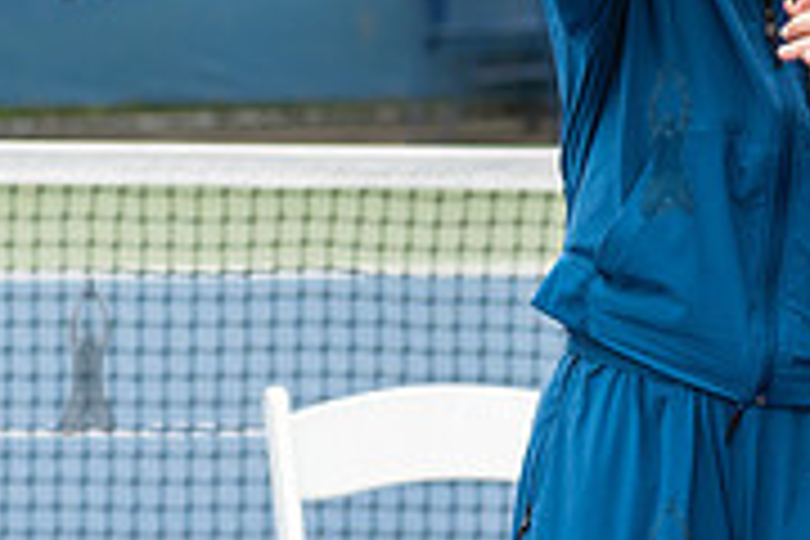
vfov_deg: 3.8
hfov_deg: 5.7
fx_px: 8167
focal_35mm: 363
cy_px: 137
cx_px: 666
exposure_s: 1/250
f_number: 4.5
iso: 200
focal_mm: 105
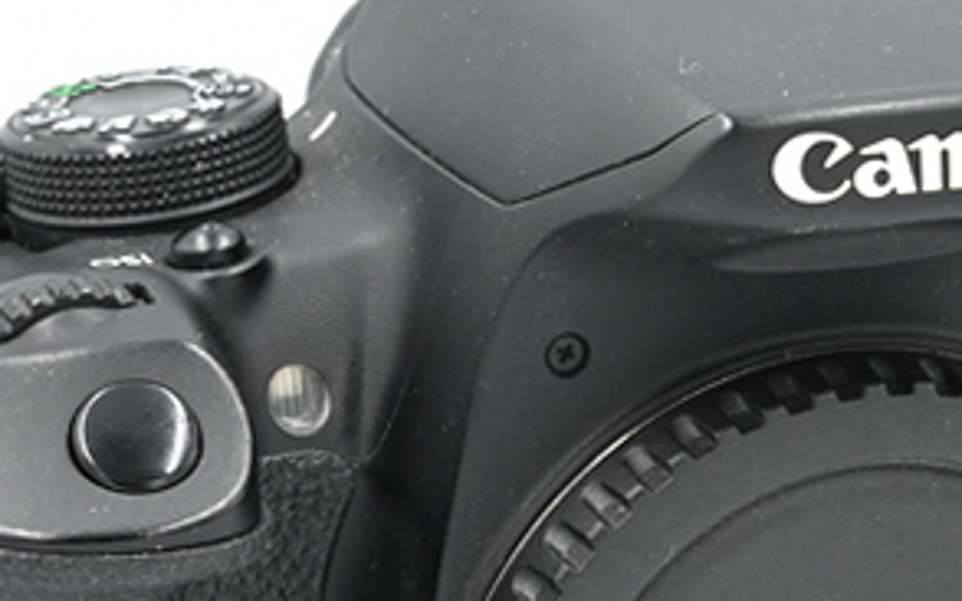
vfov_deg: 5.2
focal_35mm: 253
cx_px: 502
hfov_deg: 8.3
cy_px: 511
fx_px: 6632
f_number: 14
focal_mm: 75
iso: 200
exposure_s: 1/15
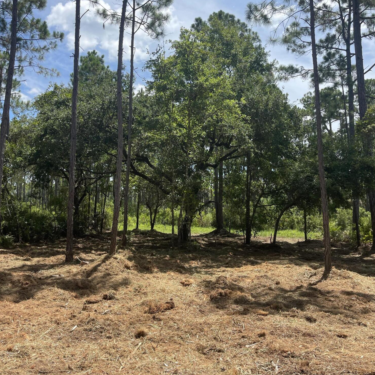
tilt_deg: +5.0
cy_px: 172
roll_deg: -1.1
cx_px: 186
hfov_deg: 54.0
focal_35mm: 30
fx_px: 368
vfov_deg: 54.0
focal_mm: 5.1
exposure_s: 1/2660
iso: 32
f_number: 1.6
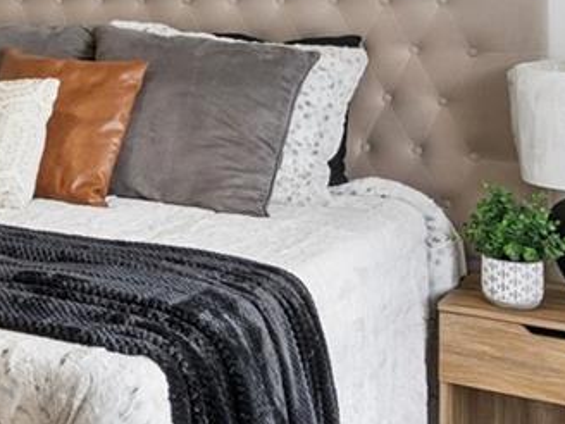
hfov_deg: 21.2
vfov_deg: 19.0
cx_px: -322
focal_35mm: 75
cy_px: -17
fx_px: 1224
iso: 640
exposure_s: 1/50
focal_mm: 16
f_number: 9
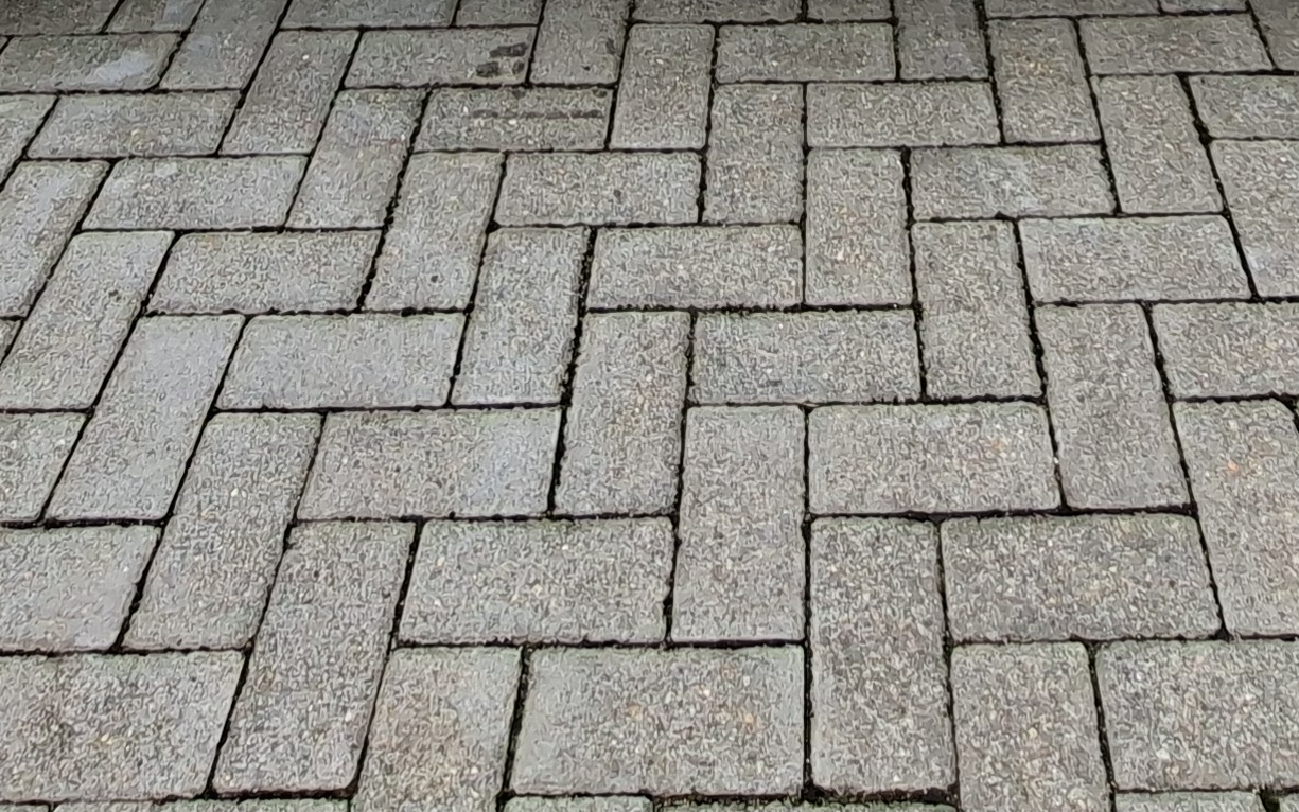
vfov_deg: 20.1
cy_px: -668
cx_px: 769
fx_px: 1593
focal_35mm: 45
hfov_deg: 44.2
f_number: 2.2
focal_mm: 1.74
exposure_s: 1/366
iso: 40
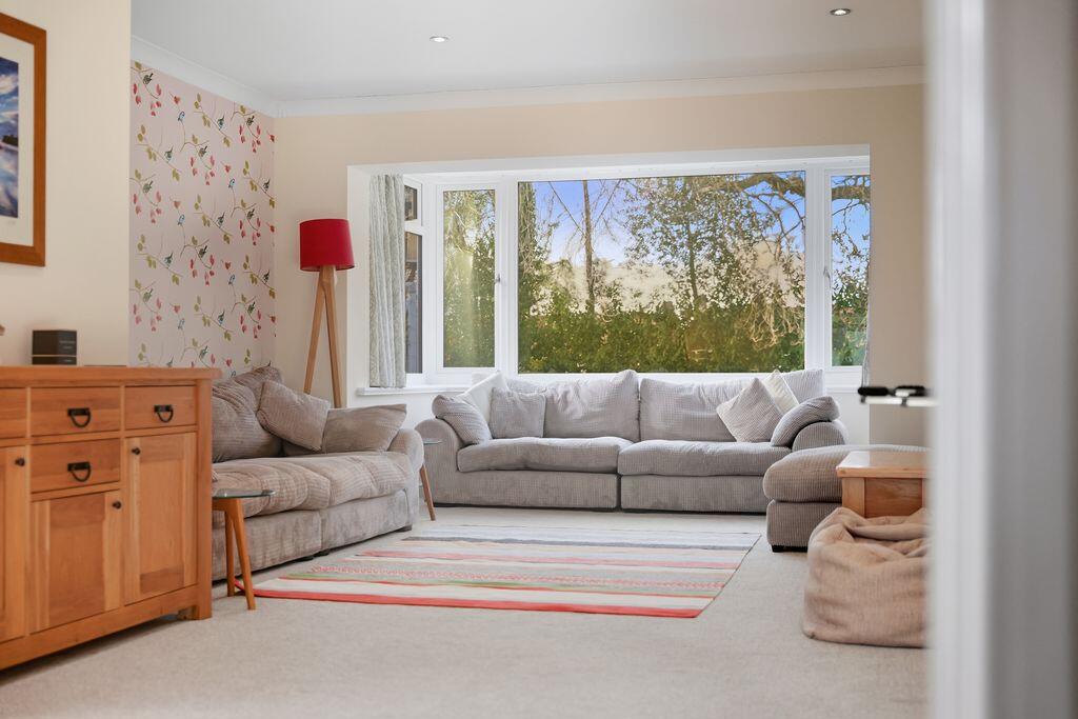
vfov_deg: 31.2
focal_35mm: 43
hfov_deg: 45.4
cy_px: 360
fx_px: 1288
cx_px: 539
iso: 1000
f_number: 2.8
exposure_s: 1/640
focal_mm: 43
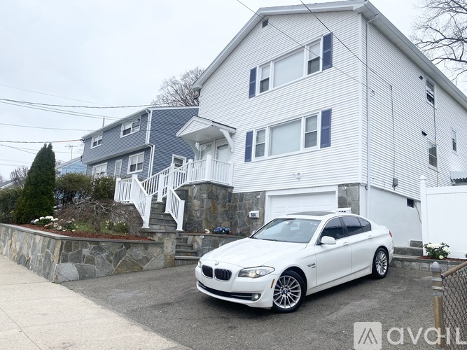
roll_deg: -4.4
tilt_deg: +11.3
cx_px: 234
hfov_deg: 67.3
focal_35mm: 26
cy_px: 175
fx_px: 351
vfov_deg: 53.0
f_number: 1.8
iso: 32
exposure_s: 1/1135
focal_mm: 4.25
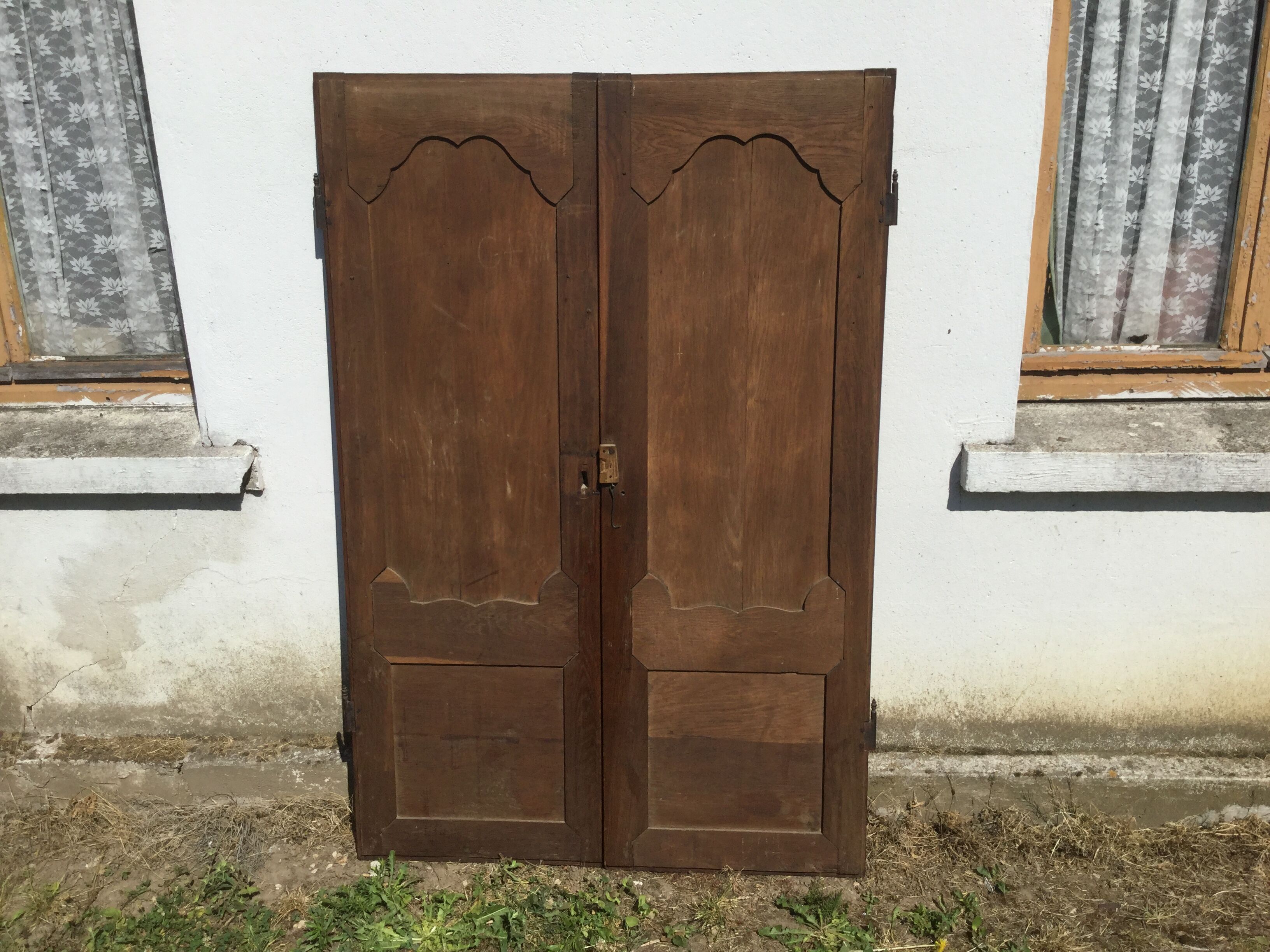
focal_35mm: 31
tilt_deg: -19.8
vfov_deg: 45.4
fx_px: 1137
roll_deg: +0.5
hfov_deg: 58.4
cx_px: 635
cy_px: 476
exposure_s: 1/2632
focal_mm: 3.3
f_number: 2.4
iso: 25
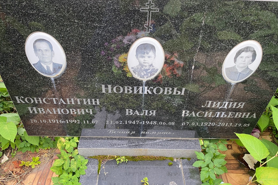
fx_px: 216
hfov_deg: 65.5
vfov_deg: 46.4
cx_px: 143
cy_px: 87
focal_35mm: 28
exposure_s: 1/74
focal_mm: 4.25
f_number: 1.8
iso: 125
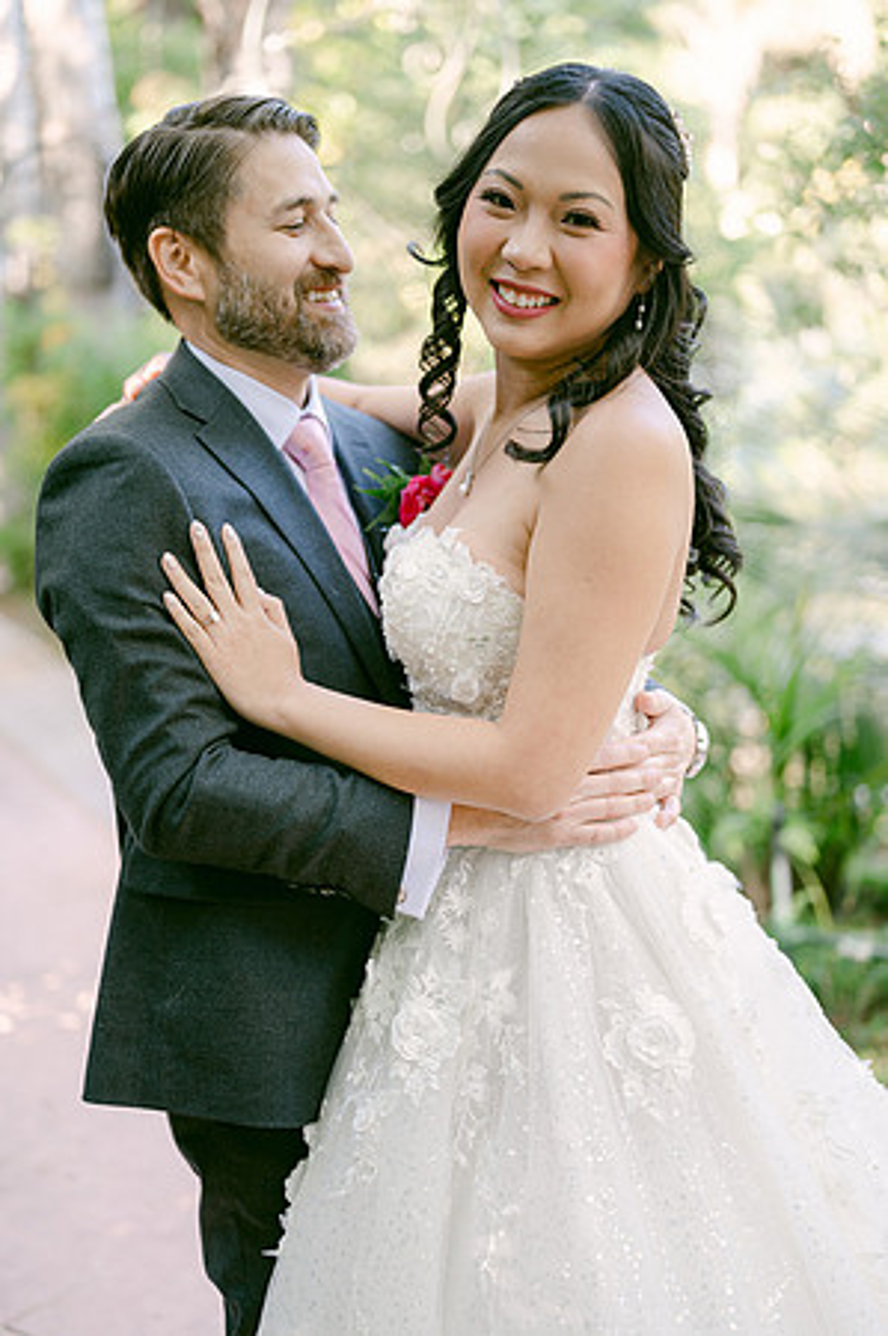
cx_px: 444
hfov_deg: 26.9
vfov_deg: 39.6
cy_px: 668
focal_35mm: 50
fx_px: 1854
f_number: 2
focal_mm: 50
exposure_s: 1/125
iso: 180
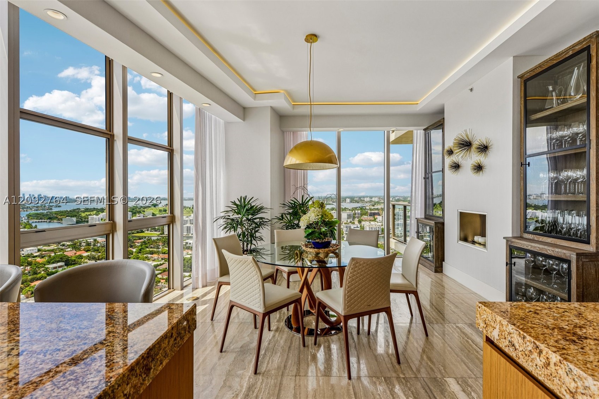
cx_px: 300
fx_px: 299
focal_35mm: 18
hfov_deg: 90.0
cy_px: 200
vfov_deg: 67.4
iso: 200
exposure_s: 1/125
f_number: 9
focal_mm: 18
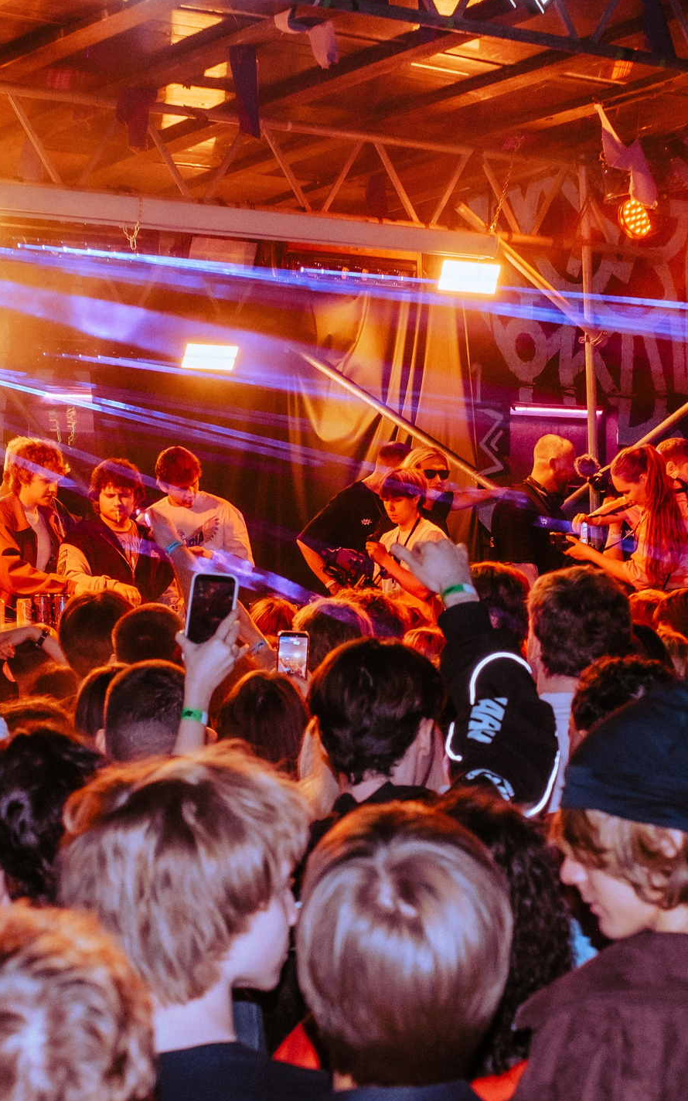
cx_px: 331
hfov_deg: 16.7
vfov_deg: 26.4
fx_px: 2340
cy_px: 689
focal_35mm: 78
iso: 1000
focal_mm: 25
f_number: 3.6
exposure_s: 1/100
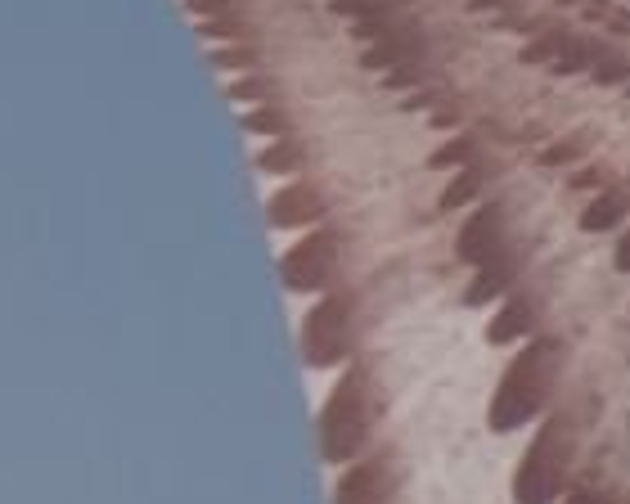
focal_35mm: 5018
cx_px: -14
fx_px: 93563
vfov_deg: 0.3
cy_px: -326
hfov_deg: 0.4
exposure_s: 1/640
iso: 320
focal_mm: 400
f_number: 6.3
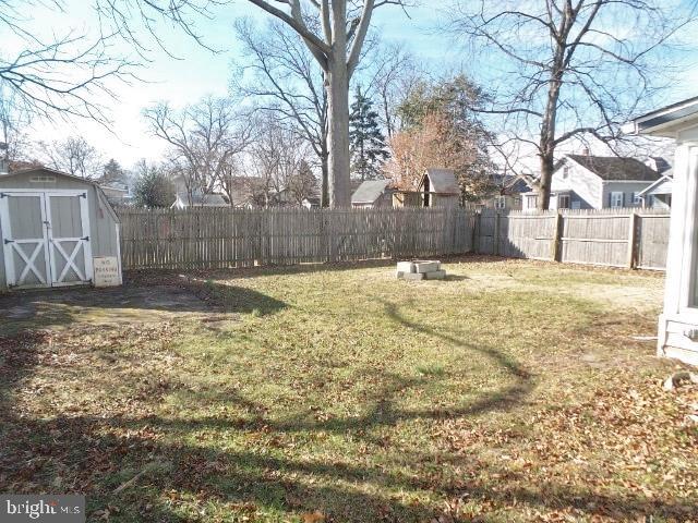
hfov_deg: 73.9
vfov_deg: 58.9
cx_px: 349
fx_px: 464
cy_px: 262
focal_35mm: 23
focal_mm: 4.1
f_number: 3.5
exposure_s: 1/640
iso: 100
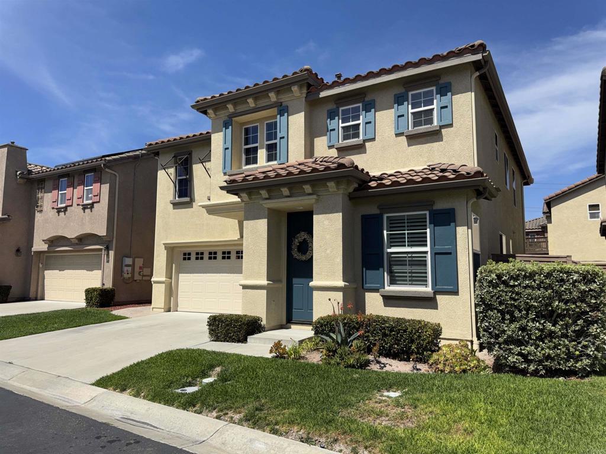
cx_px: 303
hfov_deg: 71.6
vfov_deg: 56.8
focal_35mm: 24
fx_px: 420
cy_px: 227
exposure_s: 1/10417
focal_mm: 6.76
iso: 50
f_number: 1.78
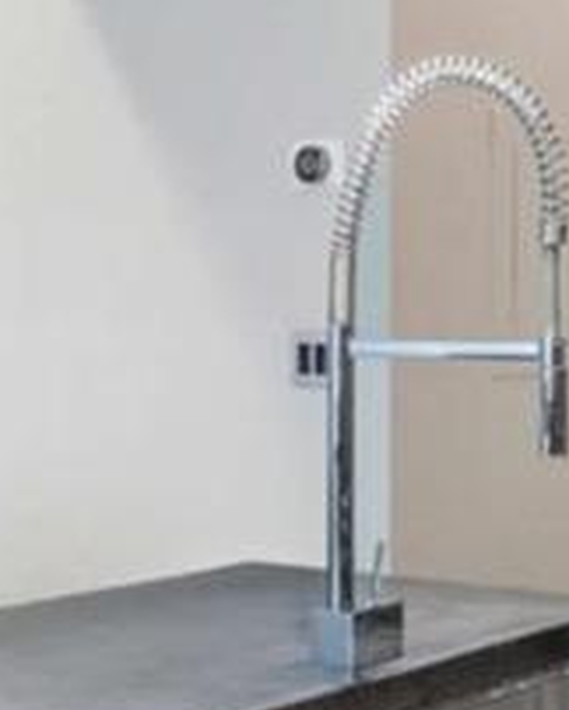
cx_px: 436
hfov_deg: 20.0
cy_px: 327
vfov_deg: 25.0
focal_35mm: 76
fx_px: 1597
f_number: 8
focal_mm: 16
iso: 640
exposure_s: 1/13
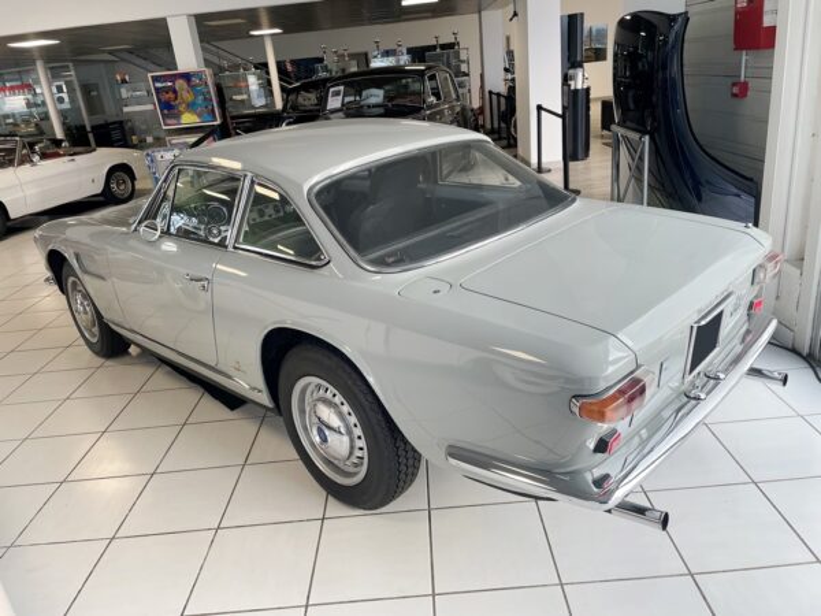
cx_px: 410
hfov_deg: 67.3
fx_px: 617
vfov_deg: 53.1
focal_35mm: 26
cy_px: 308
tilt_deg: -20.2
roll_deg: +6.0
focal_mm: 4.2
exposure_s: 1/100
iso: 50
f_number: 1.6
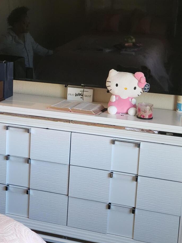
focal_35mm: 50
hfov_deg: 29.1
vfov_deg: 37.8
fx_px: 351
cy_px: 84
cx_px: 102
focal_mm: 5.4
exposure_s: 1/120
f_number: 1.8
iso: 1000
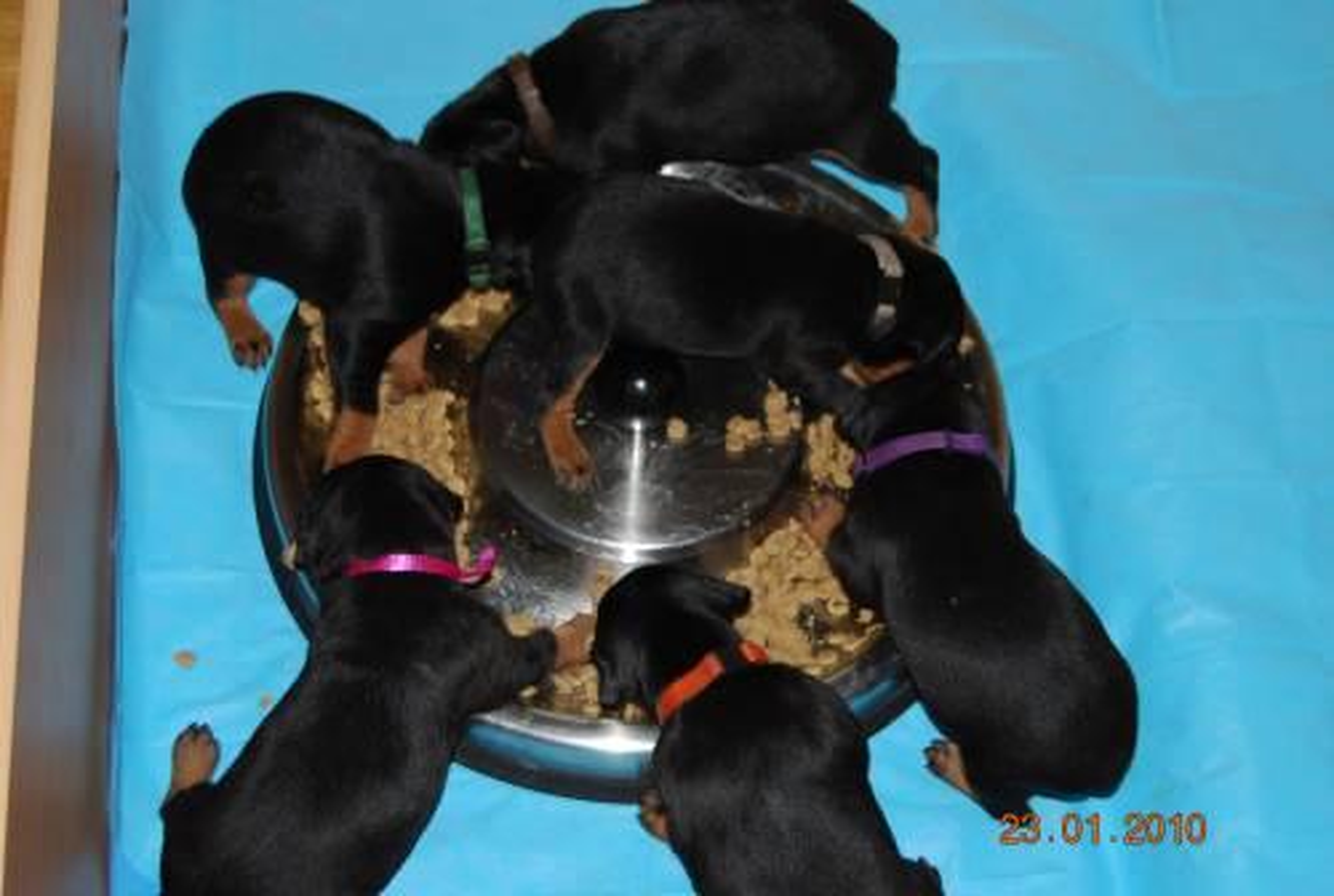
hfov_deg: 33.3
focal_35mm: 60
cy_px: 448
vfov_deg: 22.7
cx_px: 667
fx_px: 2229
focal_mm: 40
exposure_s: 1/60
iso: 200
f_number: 5
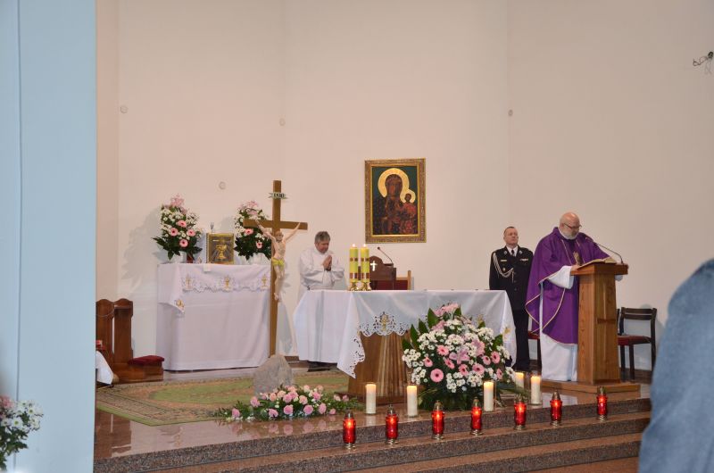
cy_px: 236
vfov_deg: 29.7
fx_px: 891
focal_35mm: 45
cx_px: 357
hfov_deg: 43.7
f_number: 4.2
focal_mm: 30
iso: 1400
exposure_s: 1/60
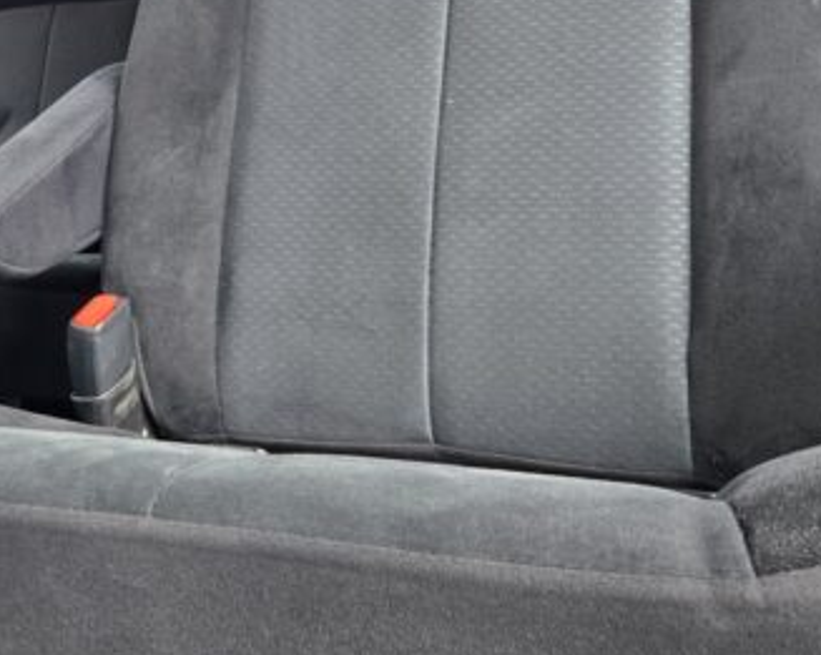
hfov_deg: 31.0
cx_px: -48
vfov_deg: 27.3
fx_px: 1335
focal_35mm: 55
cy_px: 196
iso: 250
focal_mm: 5.4
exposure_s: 1/100
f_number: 1.8
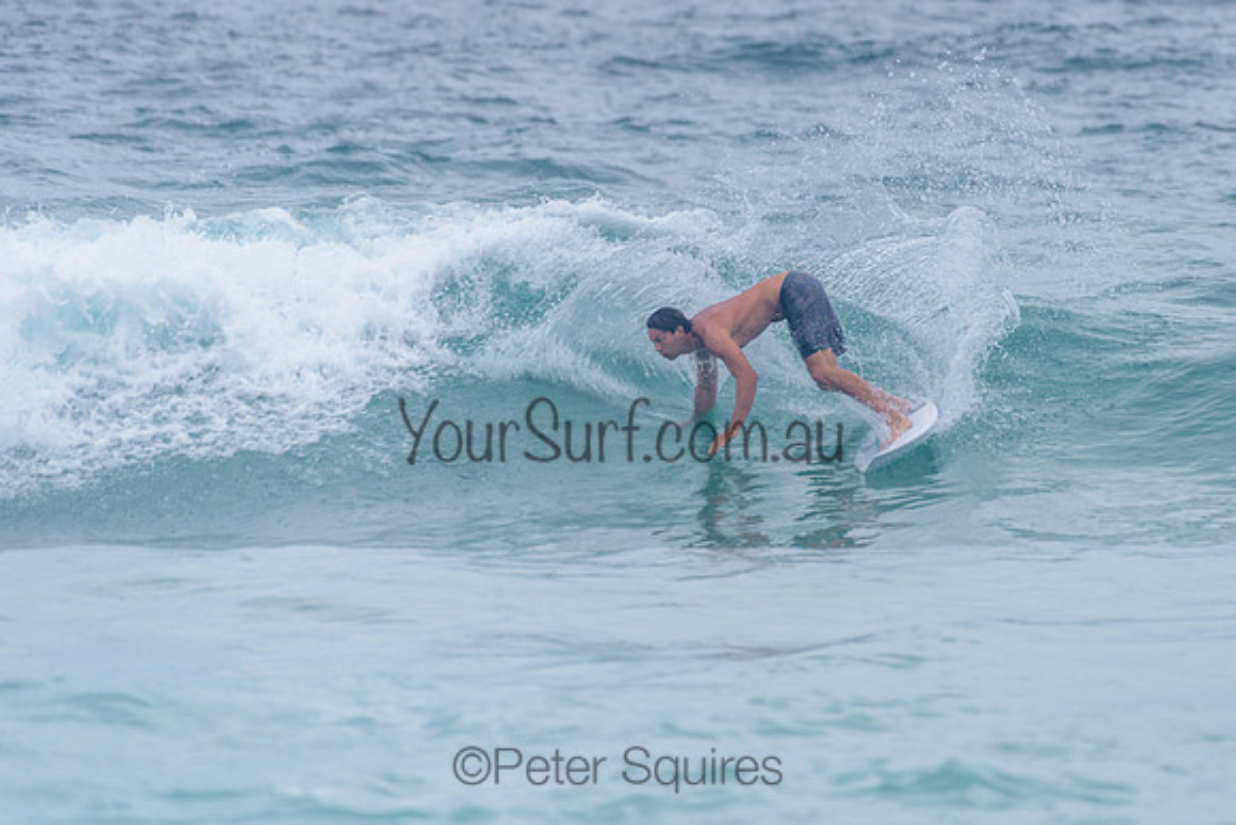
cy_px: 319
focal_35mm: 613
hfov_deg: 3.4
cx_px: 733
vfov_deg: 2.2
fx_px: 21044
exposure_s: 1/2000
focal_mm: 500
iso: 160
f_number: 5.6
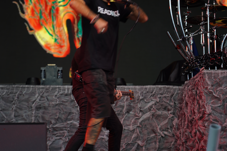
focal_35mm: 105
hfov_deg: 19.5
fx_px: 662
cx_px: 114
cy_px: 76
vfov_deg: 13.0
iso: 125
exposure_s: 1/125
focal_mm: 105
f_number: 4
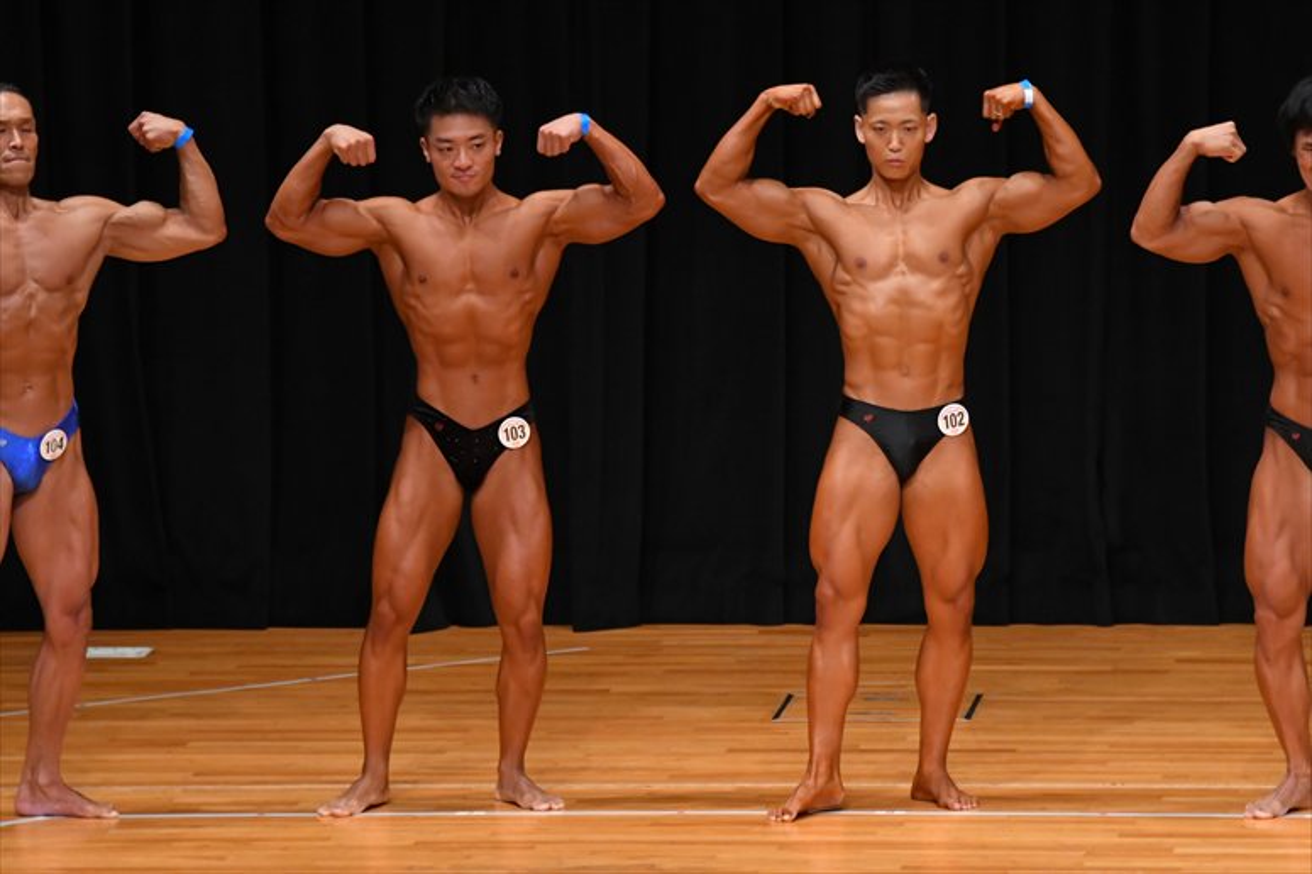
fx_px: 9835
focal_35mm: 270
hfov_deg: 7.6
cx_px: 656
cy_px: 437
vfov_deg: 5.1
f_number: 5.6
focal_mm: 180
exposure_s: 1/400
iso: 3200
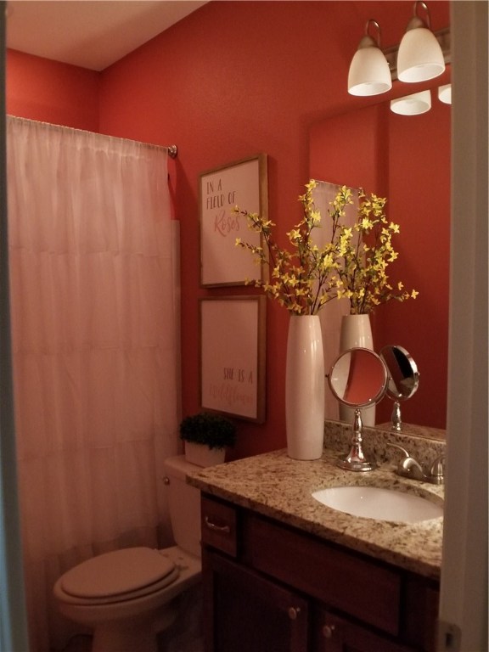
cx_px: 244
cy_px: 326
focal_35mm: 26
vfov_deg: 67.3
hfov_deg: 53.1
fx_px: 490
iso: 500
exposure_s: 1/50
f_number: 1.7
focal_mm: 4.3
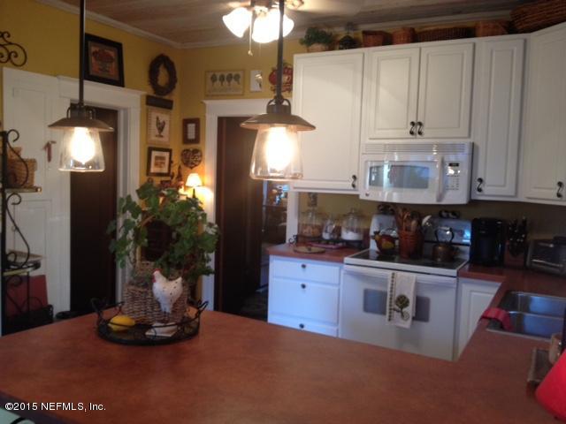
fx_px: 572
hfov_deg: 52.6
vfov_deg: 40.7
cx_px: 283
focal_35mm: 35
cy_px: 212
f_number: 2.4
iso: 100
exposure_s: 1/20
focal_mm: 4.28
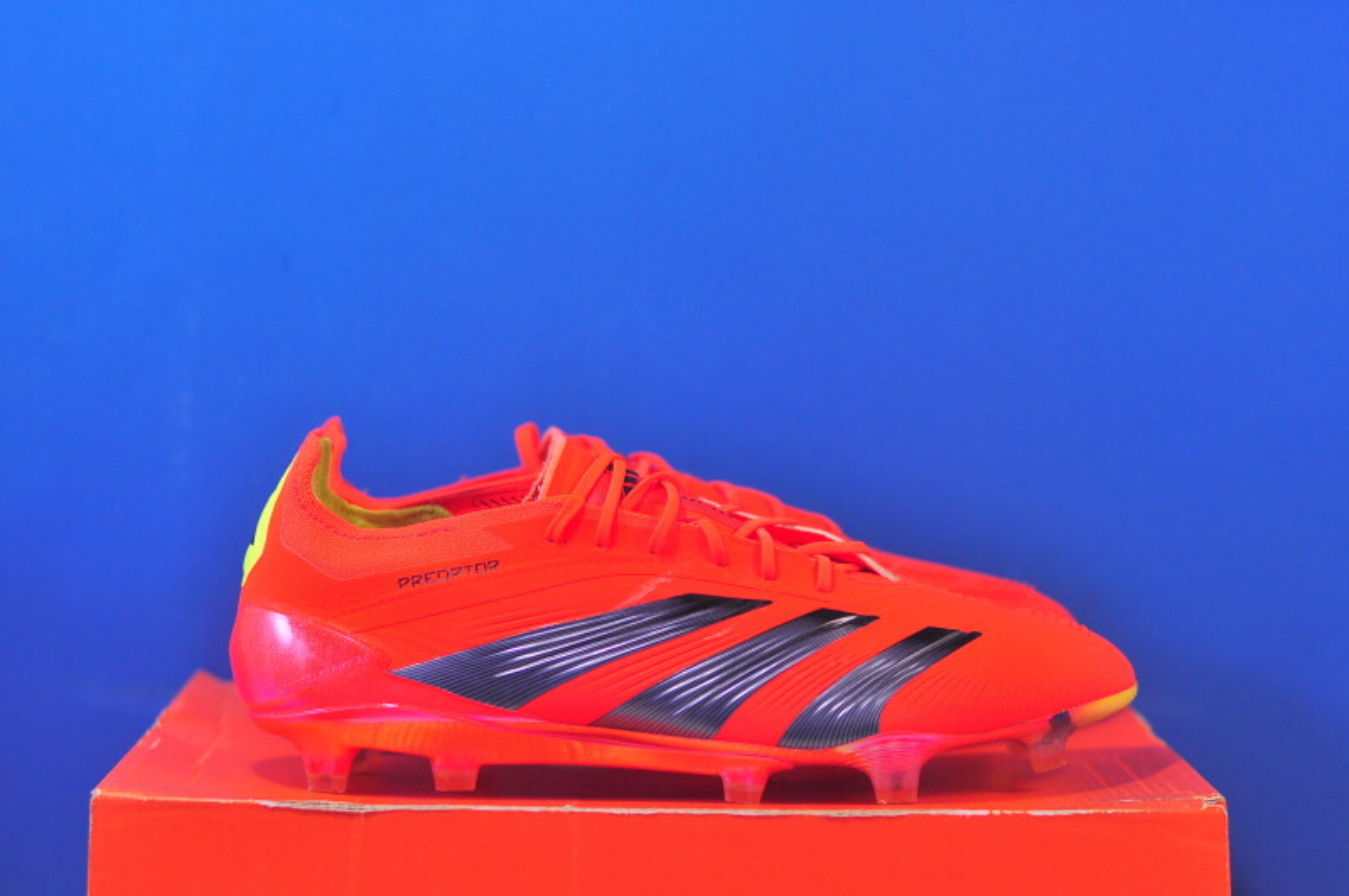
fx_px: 2806
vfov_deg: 18.1
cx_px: 674
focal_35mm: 75
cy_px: 448
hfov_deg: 27.0
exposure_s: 1/320
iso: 250
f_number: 2.5
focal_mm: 50
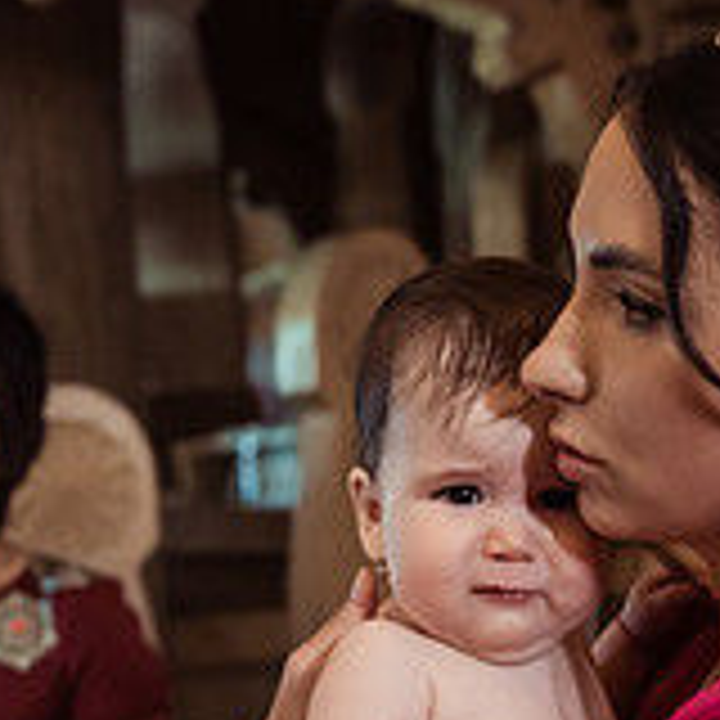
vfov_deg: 14.2
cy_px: 741
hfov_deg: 14.4
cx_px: 449
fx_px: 2847
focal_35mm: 121
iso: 1250
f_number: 2.8
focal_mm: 35
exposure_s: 1/125
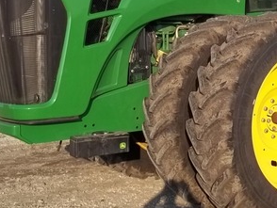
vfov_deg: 23.6
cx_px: 247
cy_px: 33
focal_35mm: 61
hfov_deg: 30.3
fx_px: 489
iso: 64
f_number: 8
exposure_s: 1/125
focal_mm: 5.9
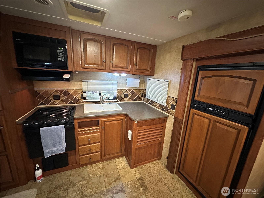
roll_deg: -3.5
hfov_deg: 102.1
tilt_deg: -12.9
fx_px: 107
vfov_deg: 85.7
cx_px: 132
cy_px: 99
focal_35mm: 14
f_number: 2.2
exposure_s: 1/60
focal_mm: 2.22
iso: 800
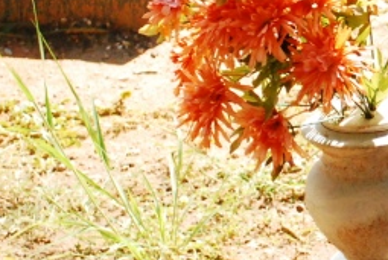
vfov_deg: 6.0
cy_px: -11
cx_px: 673
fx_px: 2472
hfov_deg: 8.7
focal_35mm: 229
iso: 1600
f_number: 5.3
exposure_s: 1/3200
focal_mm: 38
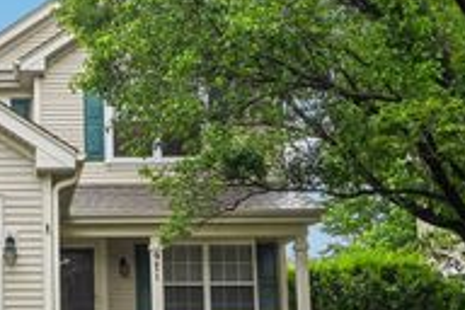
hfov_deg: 31.0
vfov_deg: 22.2
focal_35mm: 60
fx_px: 775
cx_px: 2
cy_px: 270
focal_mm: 23
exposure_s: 1/30
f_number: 13
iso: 400
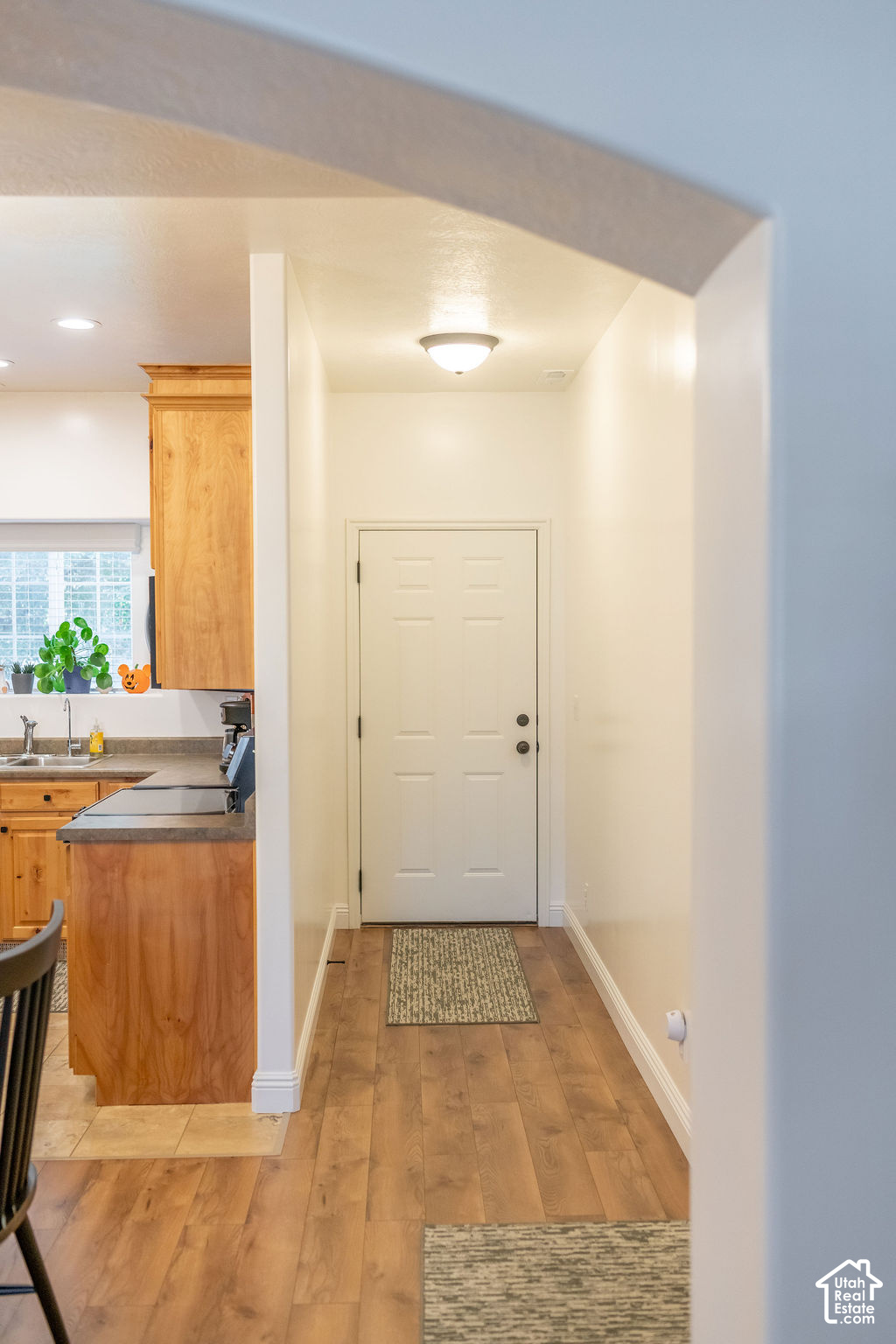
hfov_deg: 37.9
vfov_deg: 54.4
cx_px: 448
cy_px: 672
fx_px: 1307
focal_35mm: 35
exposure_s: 1/250
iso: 800
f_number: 3.2
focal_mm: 35
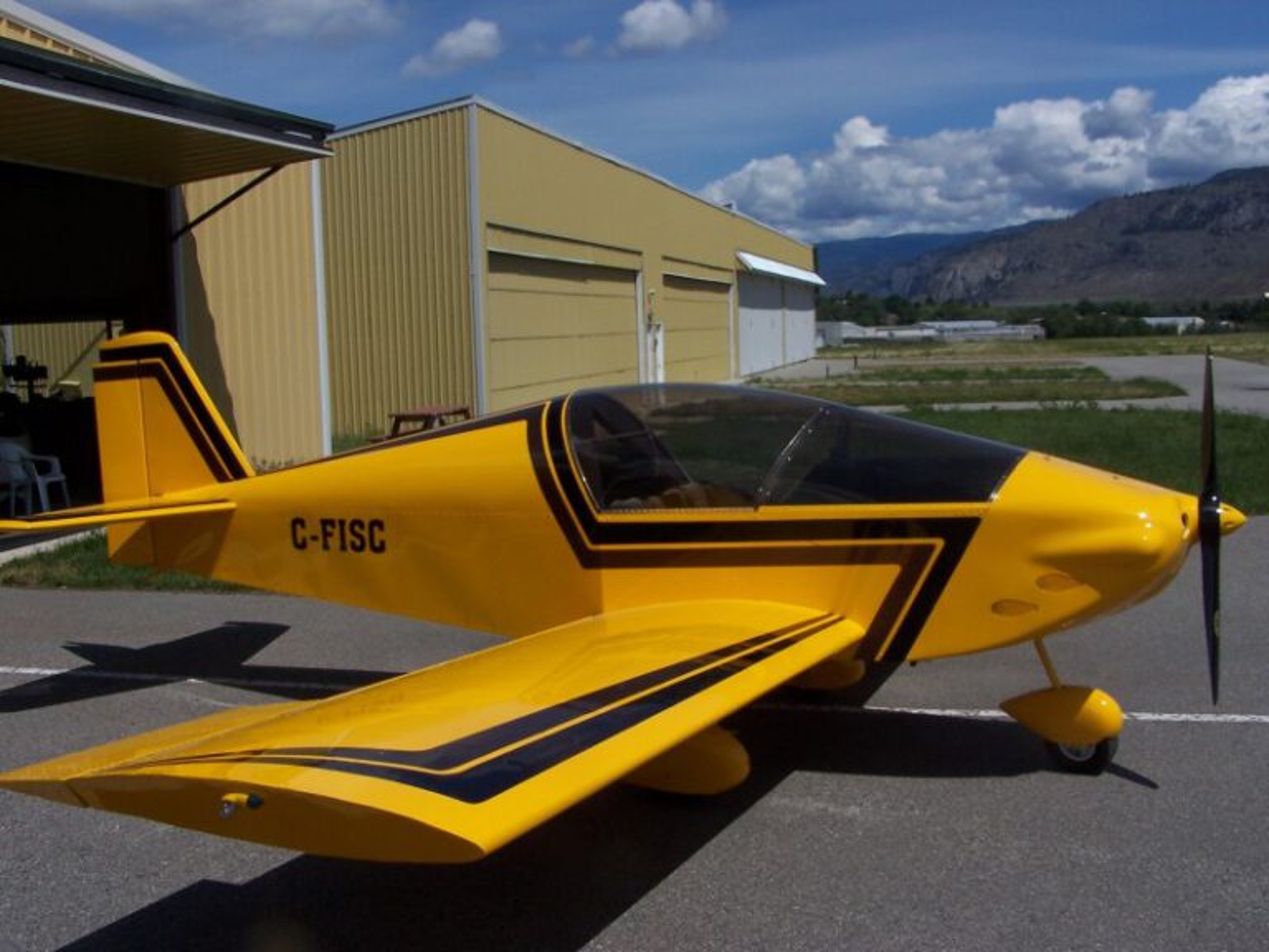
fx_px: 1393
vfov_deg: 37.7
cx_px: 634
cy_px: 476
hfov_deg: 49.0
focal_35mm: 38
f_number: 5.6
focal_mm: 6.3
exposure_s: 1/1000
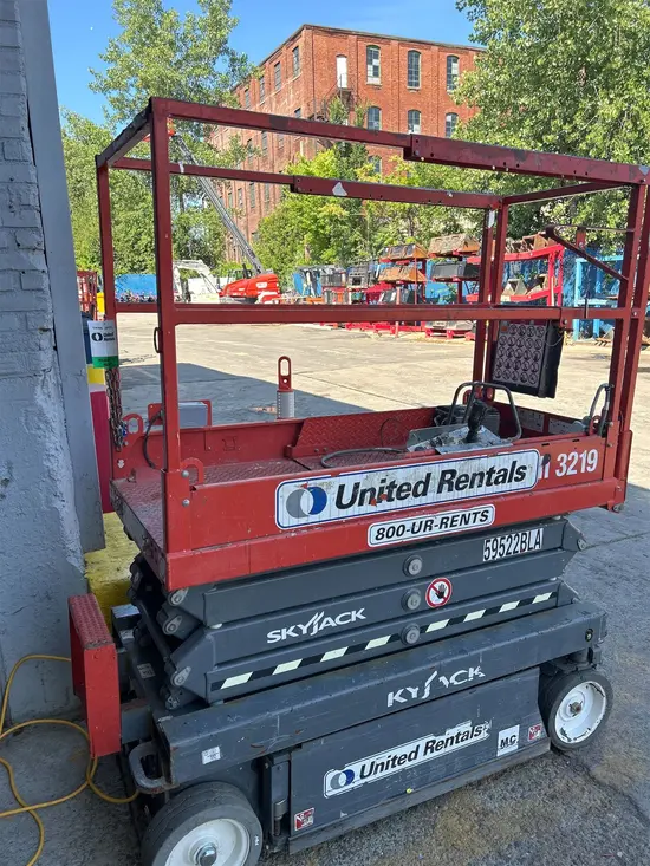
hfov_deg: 53.1
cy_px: 433
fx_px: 651
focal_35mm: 26
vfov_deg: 67.3
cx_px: 325
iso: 50
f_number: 1.5
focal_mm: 5.7
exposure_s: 1/957
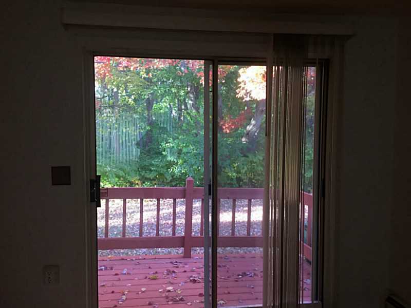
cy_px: 154
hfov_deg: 61.7
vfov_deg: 48.2
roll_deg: -0.3
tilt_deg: -2.7
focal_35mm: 29
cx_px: 206
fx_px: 344
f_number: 2.2
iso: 64
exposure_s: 1/30
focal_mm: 4.15
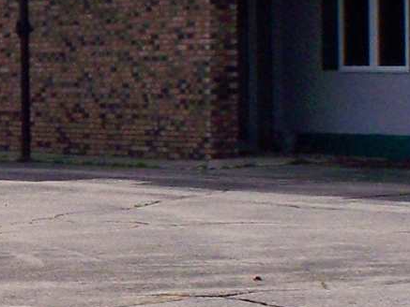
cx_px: -231
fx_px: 2914
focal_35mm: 246
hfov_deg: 7.9
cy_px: 214
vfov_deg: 6.0
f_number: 4.8
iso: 125
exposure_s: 1/1250
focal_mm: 7.54
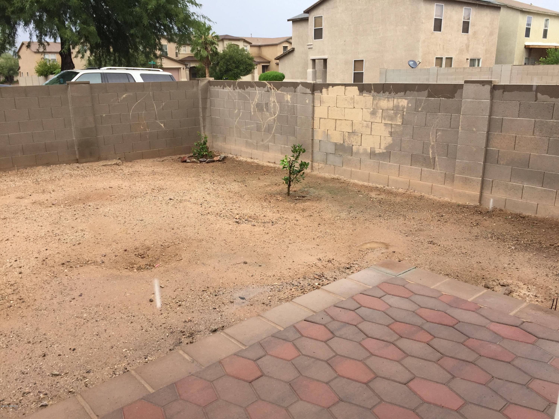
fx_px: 468
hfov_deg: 61.7
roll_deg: +0.7
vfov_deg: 48.2
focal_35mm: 29
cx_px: 280
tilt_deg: -16.6
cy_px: 210
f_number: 2.2
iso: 32
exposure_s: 1/439
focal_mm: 4.15
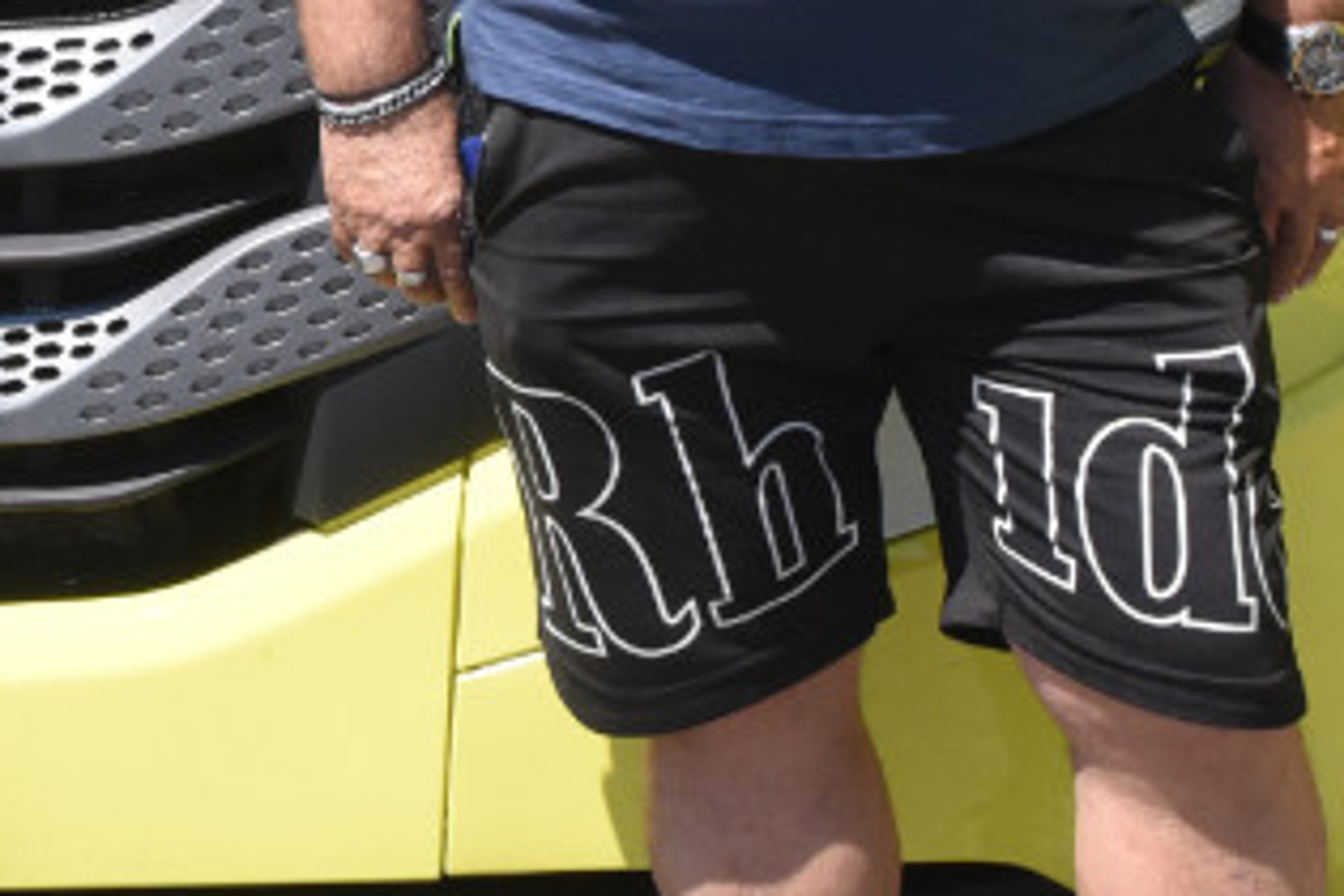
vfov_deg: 7.6
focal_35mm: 175
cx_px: -90
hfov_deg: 11.6
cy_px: -764
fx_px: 6533
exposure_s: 1/640
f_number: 13
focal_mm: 46
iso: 800
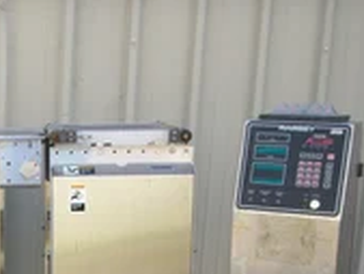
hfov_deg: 22.2
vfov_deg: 16.8
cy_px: 304
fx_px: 894
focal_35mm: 85
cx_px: 6
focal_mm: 5.9
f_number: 4.5
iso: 100
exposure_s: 1/132
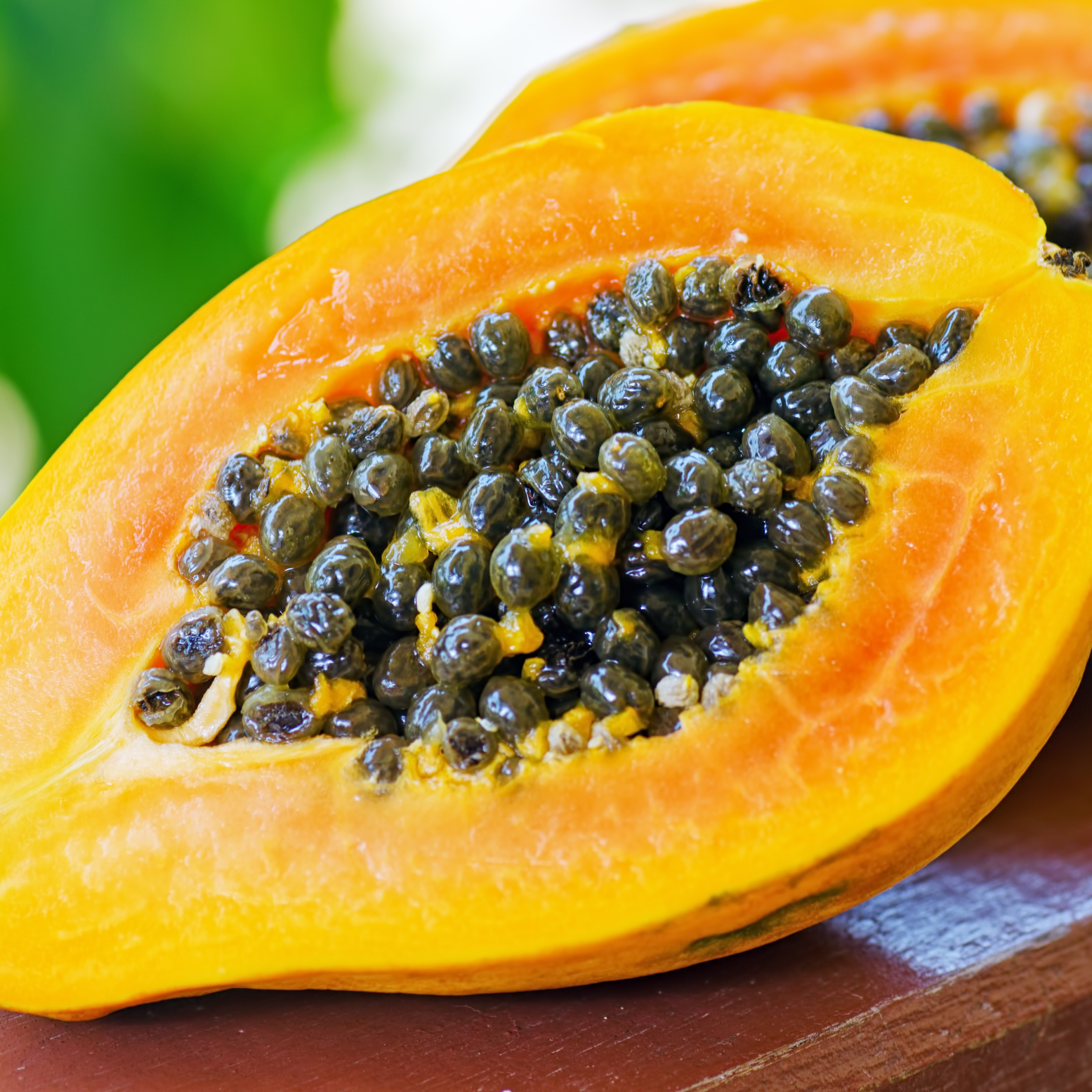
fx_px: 6210
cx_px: 577
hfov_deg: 10.0
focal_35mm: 174
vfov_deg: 10.0
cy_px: 543
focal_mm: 90
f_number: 7.1
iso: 100
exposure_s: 1/100
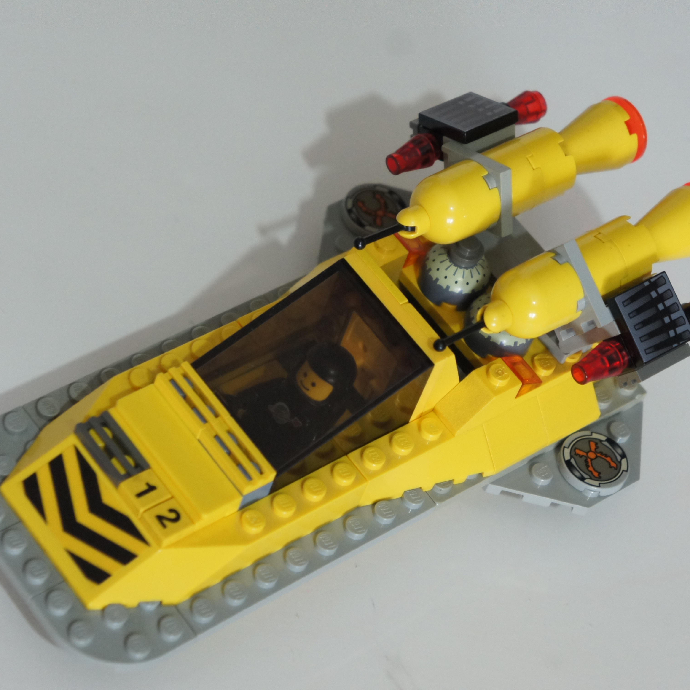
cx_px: 344
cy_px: 346
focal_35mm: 107
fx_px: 2405
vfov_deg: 16.3
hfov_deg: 16.3
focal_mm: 55
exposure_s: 1/100
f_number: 5.6
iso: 6400
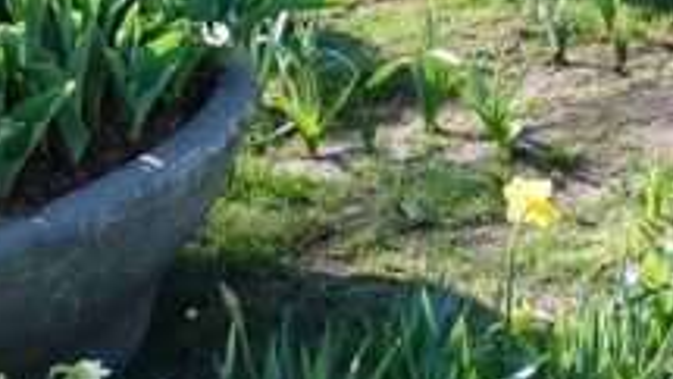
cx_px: 776
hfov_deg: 17.2
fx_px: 2142
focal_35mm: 120
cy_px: -637
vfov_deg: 8.8
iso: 100
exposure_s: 1/250
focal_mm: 8.8
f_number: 2.4
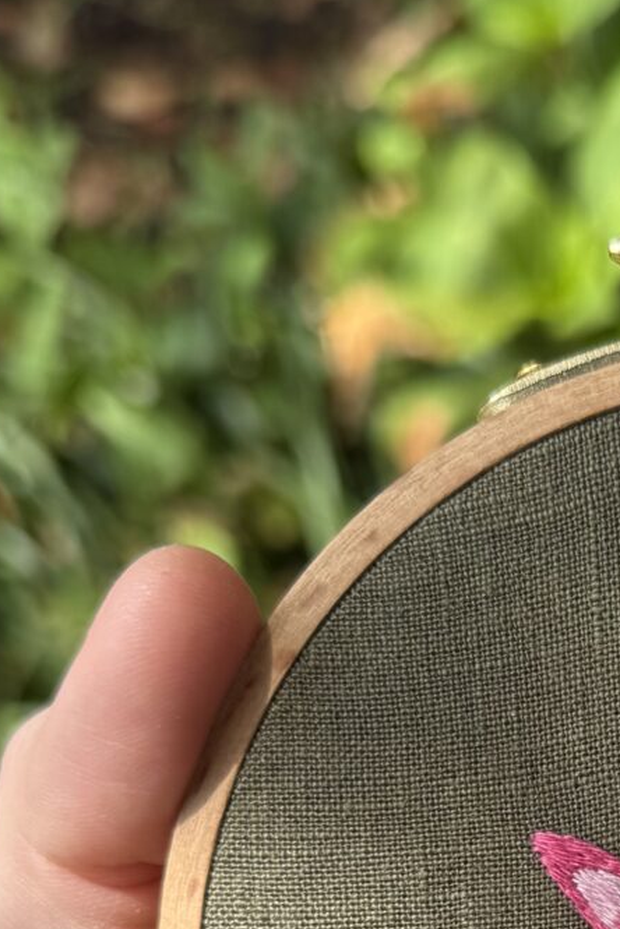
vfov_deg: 26.2
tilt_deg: -61.0
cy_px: 986
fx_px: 1860
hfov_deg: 18.0
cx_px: 741
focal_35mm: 72
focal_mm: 6.76
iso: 80
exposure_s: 1/1091
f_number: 1.78
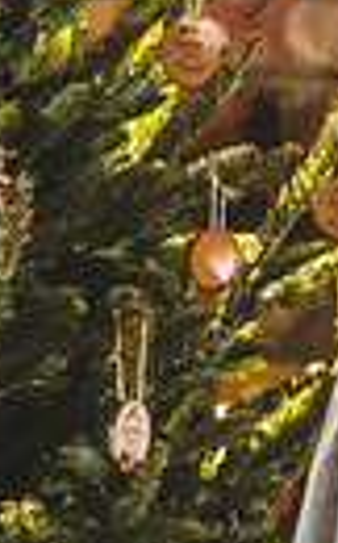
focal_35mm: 983
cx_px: 1219
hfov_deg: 1.3
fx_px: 14520
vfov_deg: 2.1
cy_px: 249
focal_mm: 200
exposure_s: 1/200
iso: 1000
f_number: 2.8
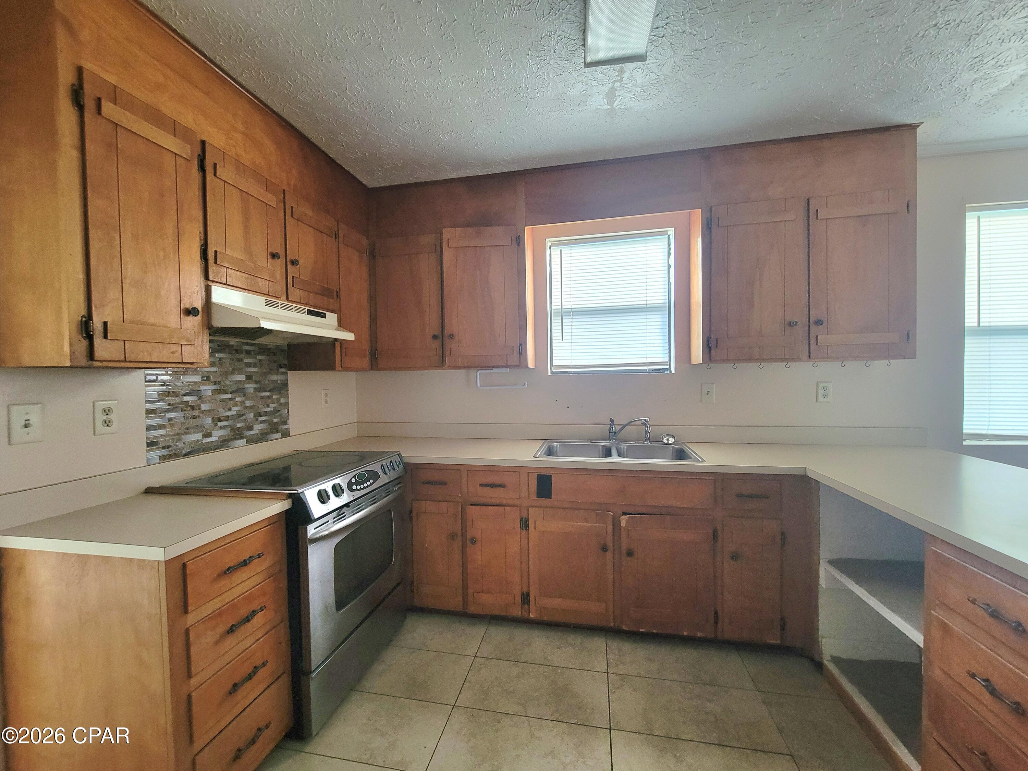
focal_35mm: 13
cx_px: 514
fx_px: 386
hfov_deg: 106.2
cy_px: 386
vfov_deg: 89.9
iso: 400
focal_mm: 2.2
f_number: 2.2
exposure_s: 1/30
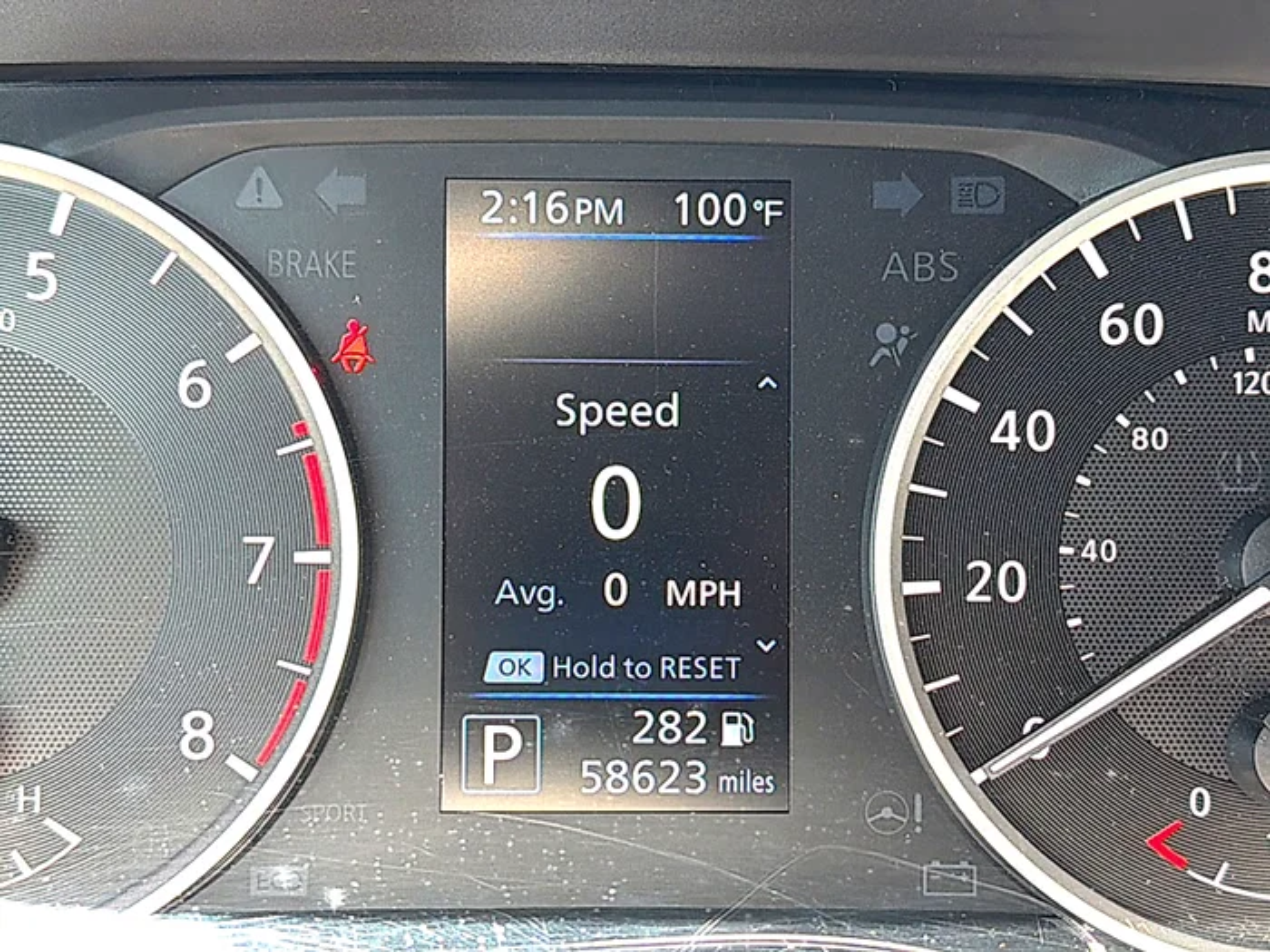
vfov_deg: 31.5
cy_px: 476
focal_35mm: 46
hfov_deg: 41.2
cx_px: 635
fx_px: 1688
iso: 100
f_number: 1.78
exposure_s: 1/120
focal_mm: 6.76
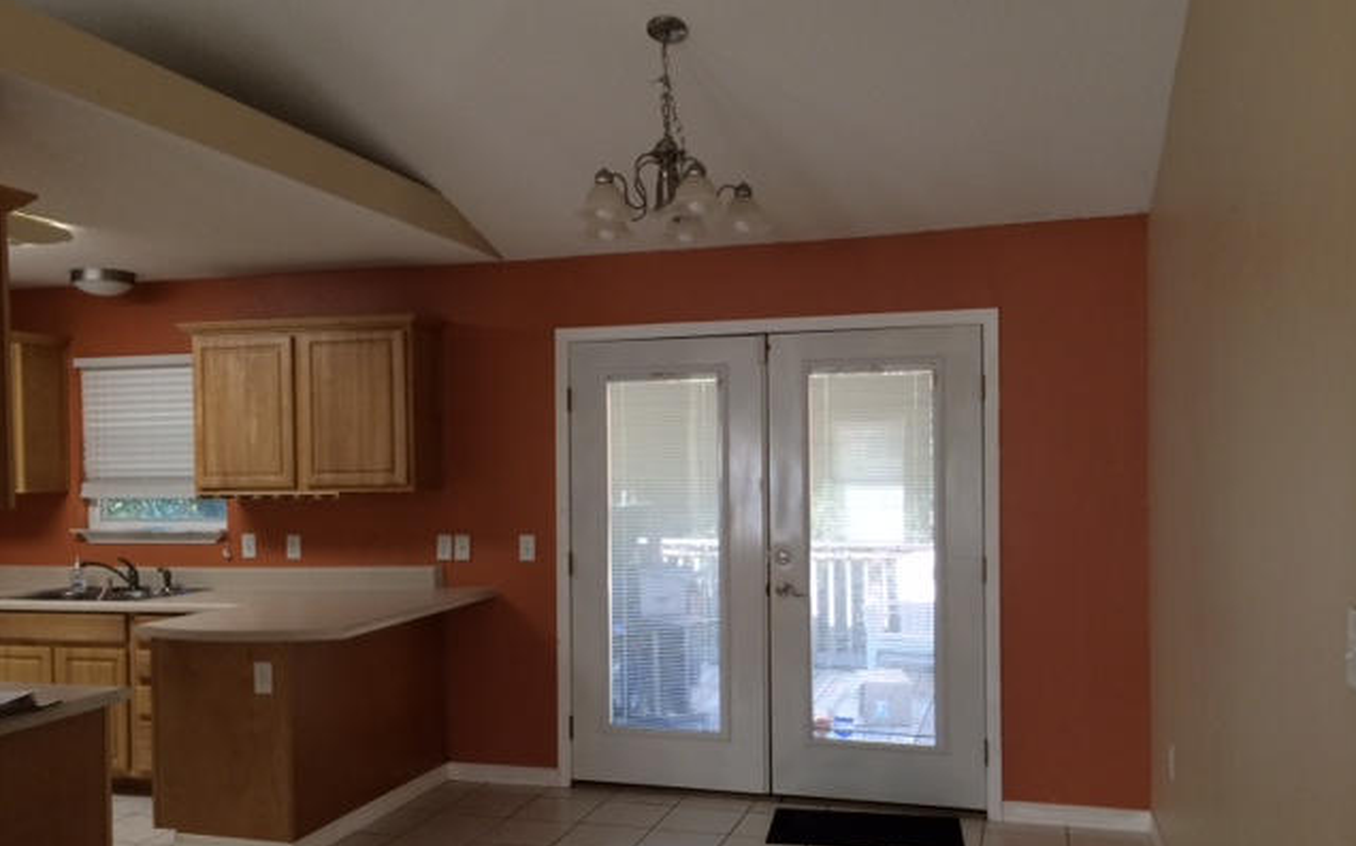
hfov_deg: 59.7
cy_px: 477
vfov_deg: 39.3
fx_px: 1182
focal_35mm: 32
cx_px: 680
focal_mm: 4.12
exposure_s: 1/33
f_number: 2.2
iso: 64
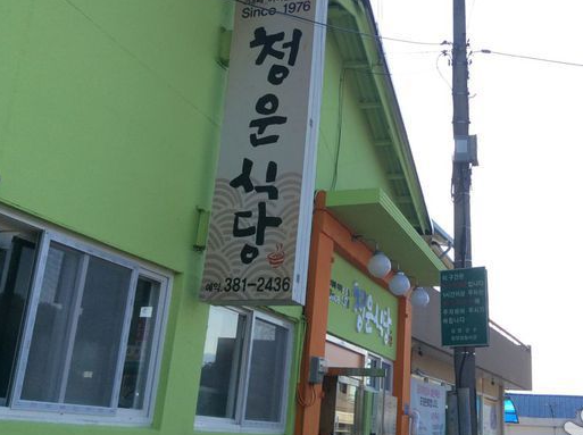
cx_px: 354
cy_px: 184
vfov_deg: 32.0
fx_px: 757
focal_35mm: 45
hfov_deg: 41.9
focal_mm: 3.3
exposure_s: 1/681
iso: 32
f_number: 2.4
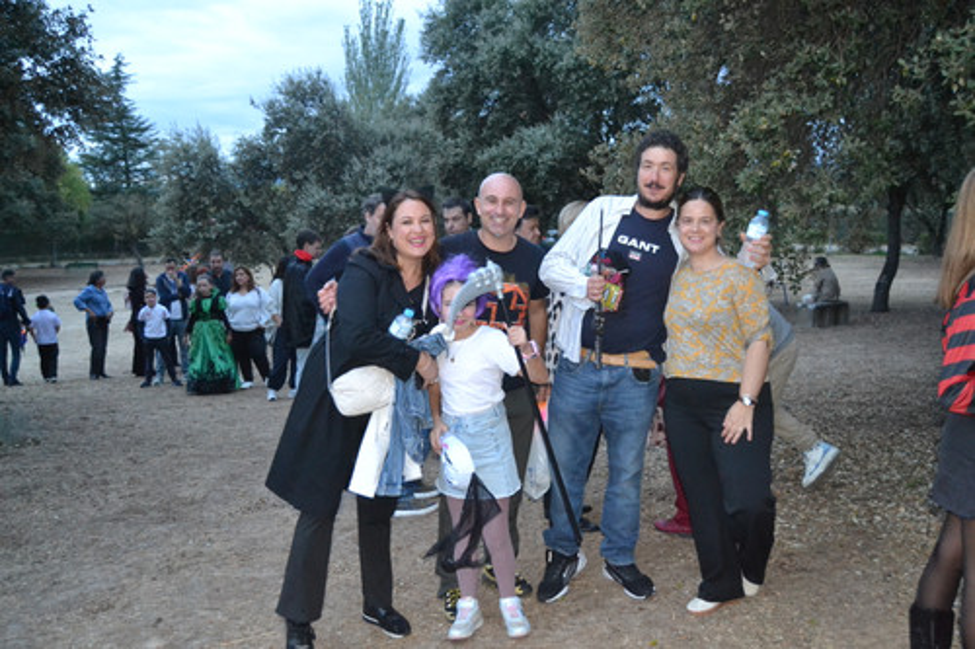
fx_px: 893
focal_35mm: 33
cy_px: 324
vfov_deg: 39.9
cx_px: 488
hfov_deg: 57.2
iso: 3200
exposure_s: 1/60
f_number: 3.5
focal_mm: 22
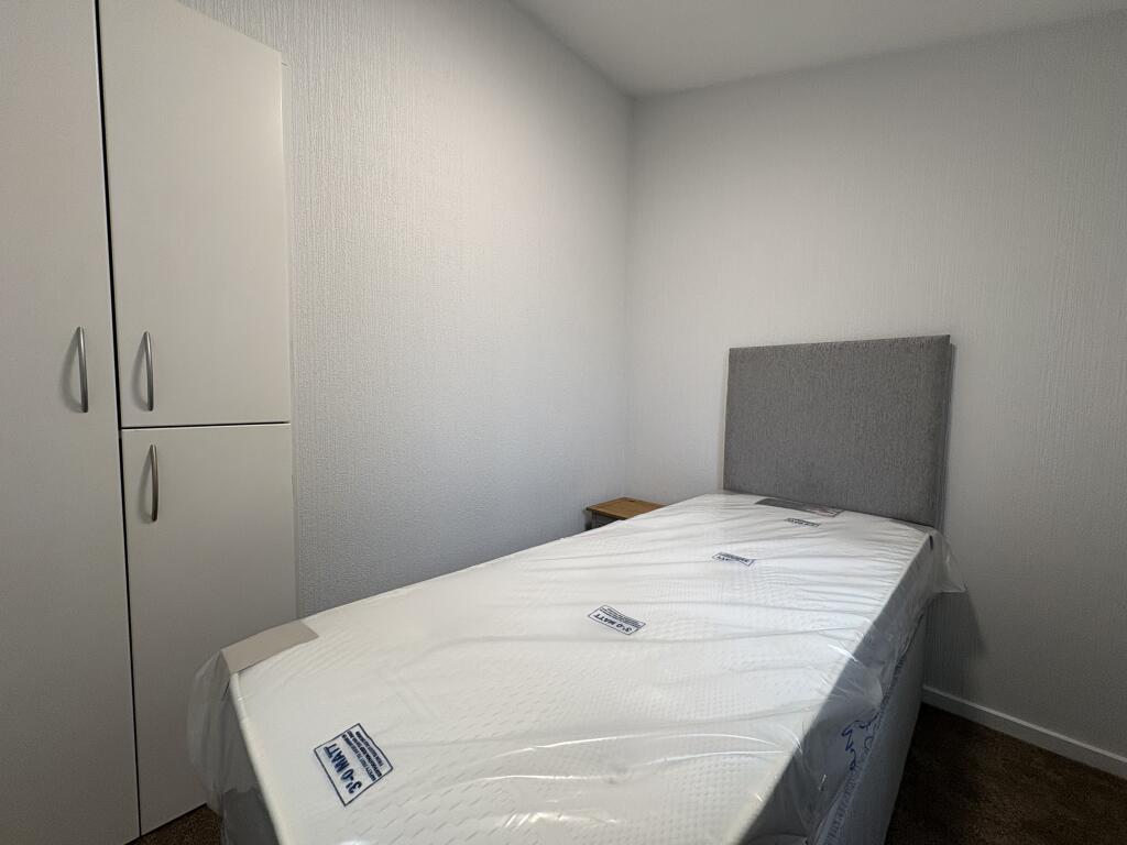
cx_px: 564
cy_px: 422
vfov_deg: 85.7
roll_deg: -0.6
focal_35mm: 14
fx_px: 456
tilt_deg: -3.5
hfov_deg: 102.1
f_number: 2.2
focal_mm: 2.22
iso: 100
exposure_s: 1/100
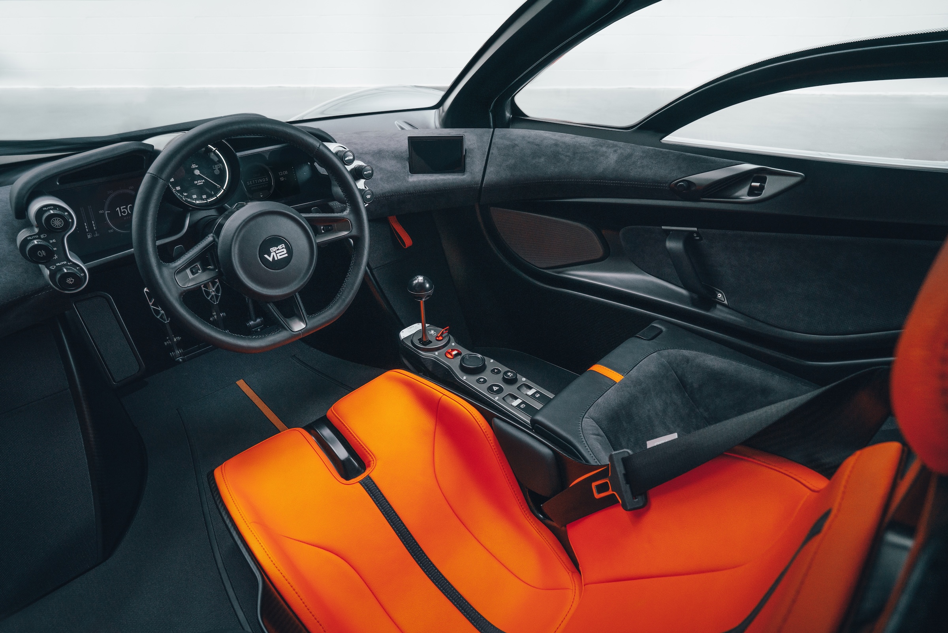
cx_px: 474
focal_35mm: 18
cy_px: 316
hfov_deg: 90.0
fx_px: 474
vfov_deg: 67.4
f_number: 7.1
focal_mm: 18
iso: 800
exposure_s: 1/15
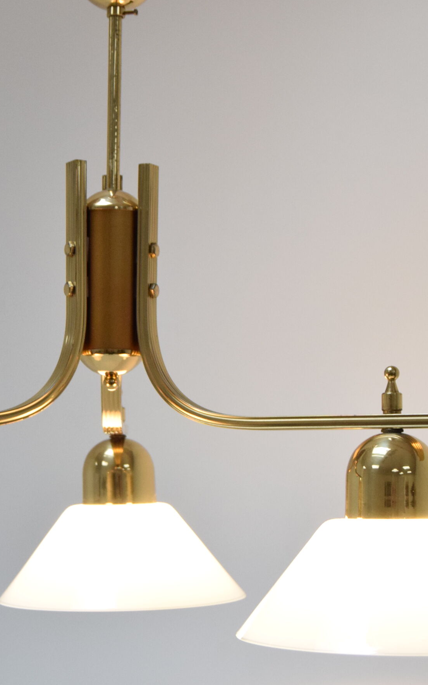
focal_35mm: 88
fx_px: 1643
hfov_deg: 14.8
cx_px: 121
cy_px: 373
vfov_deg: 23.5
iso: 1600
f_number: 5.6
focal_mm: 34
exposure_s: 1/125
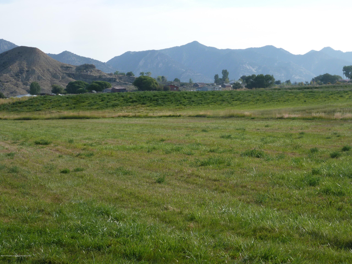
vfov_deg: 19.4
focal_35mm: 76
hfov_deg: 25.7
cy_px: 132
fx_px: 773
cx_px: 176
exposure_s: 1/320
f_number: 4.7
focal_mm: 13.6
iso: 100
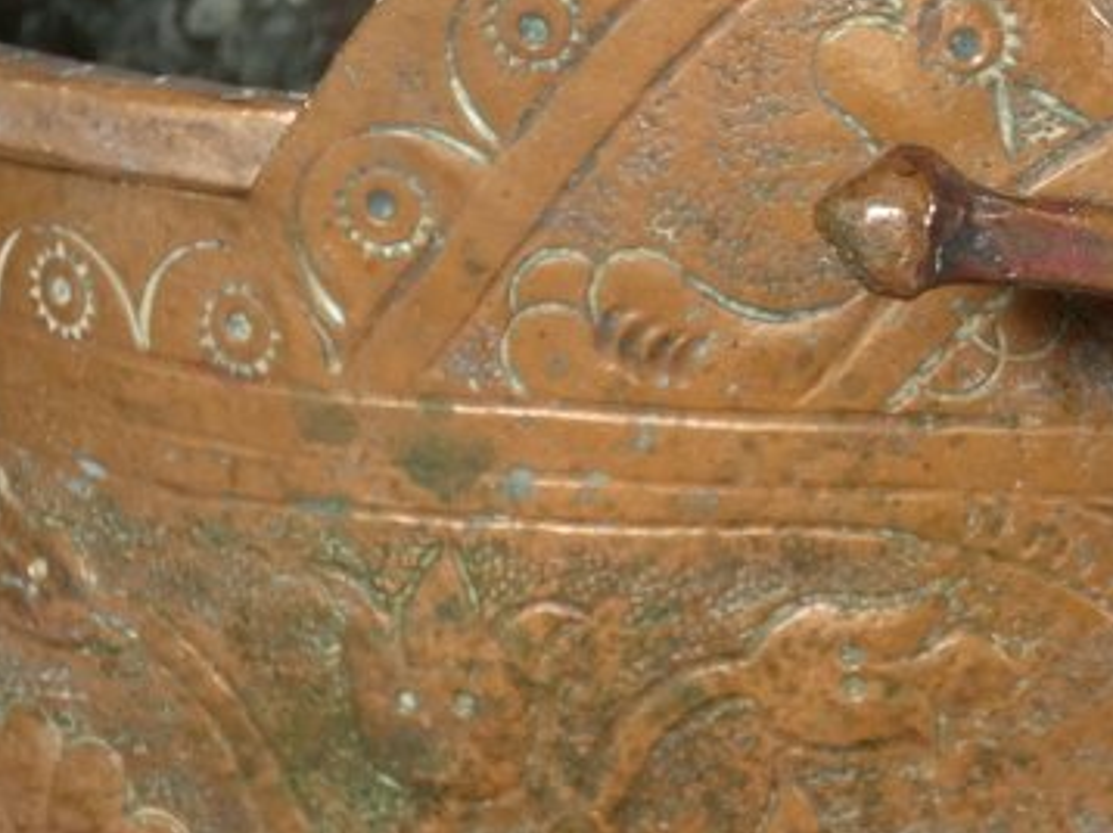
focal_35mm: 123
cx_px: 1166
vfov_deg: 12.0
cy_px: 339
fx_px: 3952
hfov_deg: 15.7
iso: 200
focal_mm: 7.8
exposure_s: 1/125
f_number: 3.7
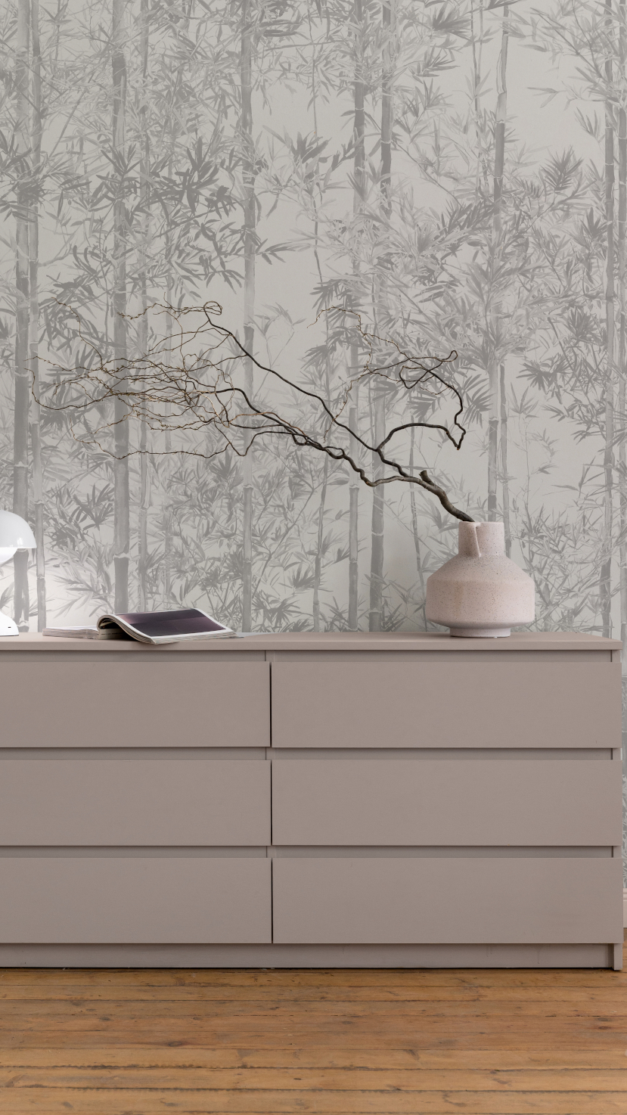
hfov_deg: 24.4
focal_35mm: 49
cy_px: 551
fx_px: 1448
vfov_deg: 42.1
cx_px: 277
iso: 400
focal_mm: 46
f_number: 5
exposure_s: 1/20
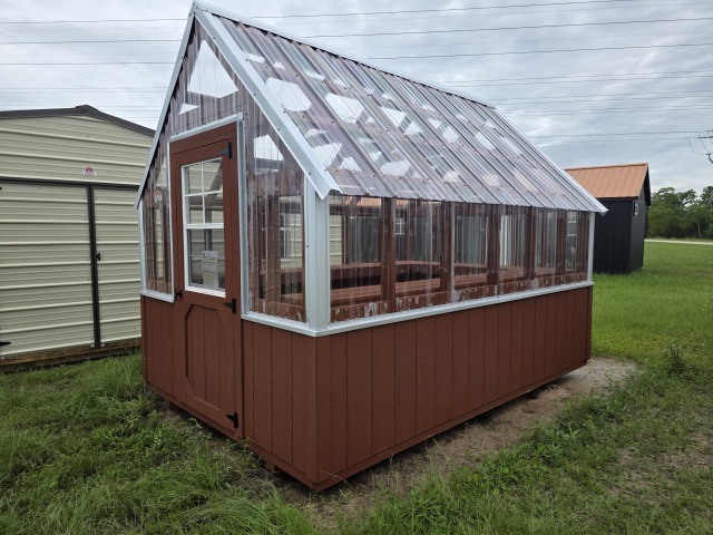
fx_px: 474
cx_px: 356
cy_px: 268
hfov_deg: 73.9
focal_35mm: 23
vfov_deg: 58.9
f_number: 1.7
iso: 80
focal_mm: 6.3
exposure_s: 1/3972
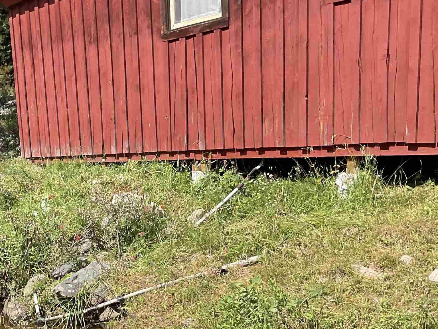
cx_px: 19
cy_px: 312
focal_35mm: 58
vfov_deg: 24.3
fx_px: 734
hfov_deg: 31.2
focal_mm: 3
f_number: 1.8
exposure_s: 1/739
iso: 16
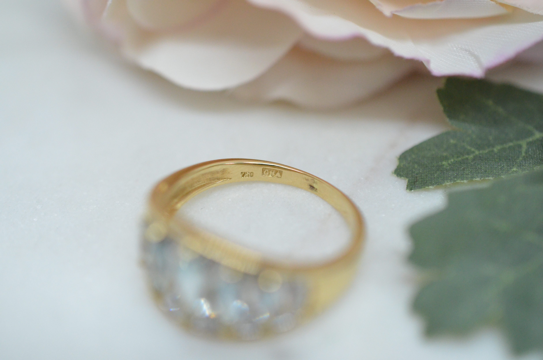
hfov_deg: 33.5
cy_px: 180
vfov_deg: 22.5
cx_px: 272
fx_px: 903
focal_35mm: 60
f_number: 4
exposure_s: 1/2000
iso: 3200
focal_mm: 40
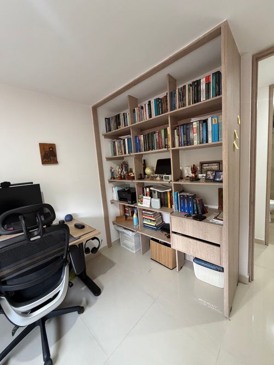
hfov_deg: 85.7
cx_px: 137
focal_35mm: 14
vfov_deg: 102.1
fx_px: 148
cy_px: 182
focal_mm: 2.22
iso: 400
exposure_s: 1/60
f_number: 2.2
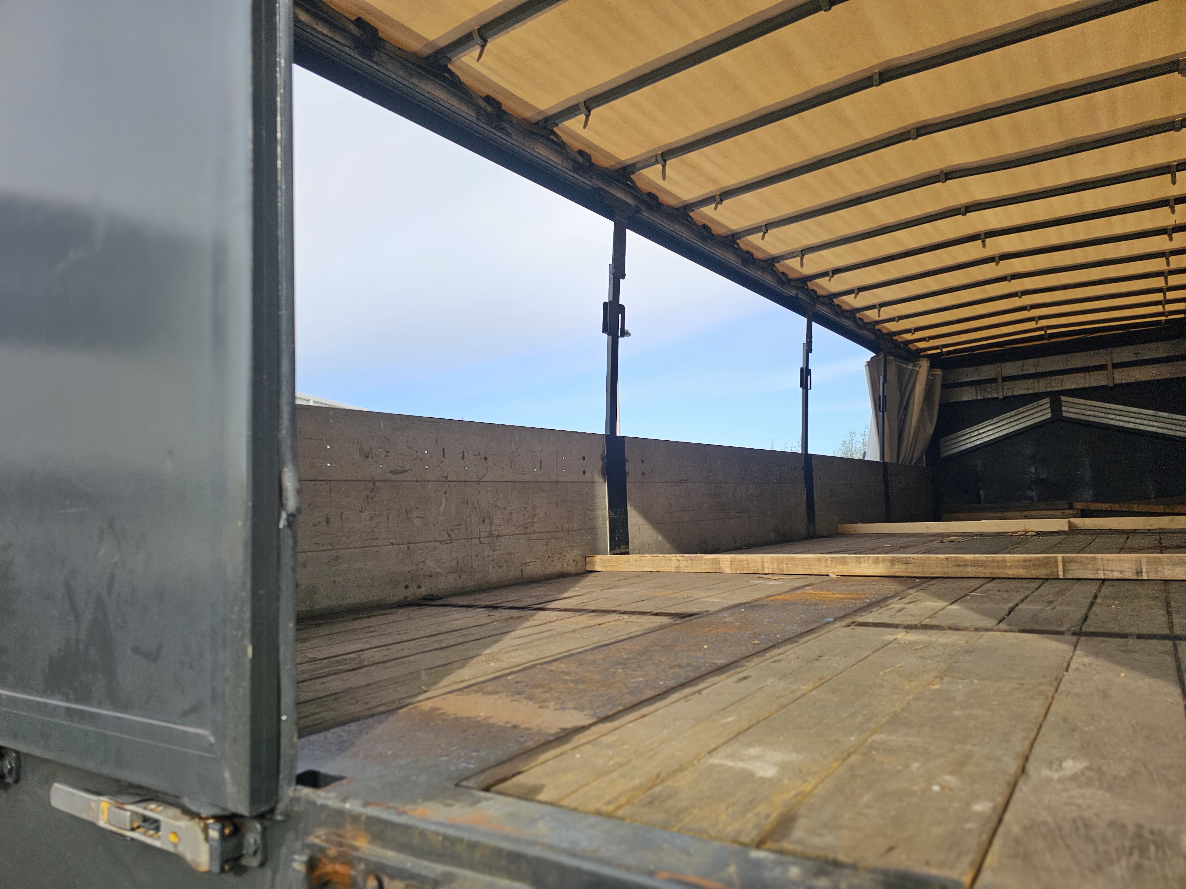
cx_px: 593
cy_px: 444
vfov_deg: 58.9
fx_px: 788
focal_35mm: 23
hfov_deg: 73.9
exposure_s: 1/235
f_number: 1.7
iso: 10
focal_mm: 6.3
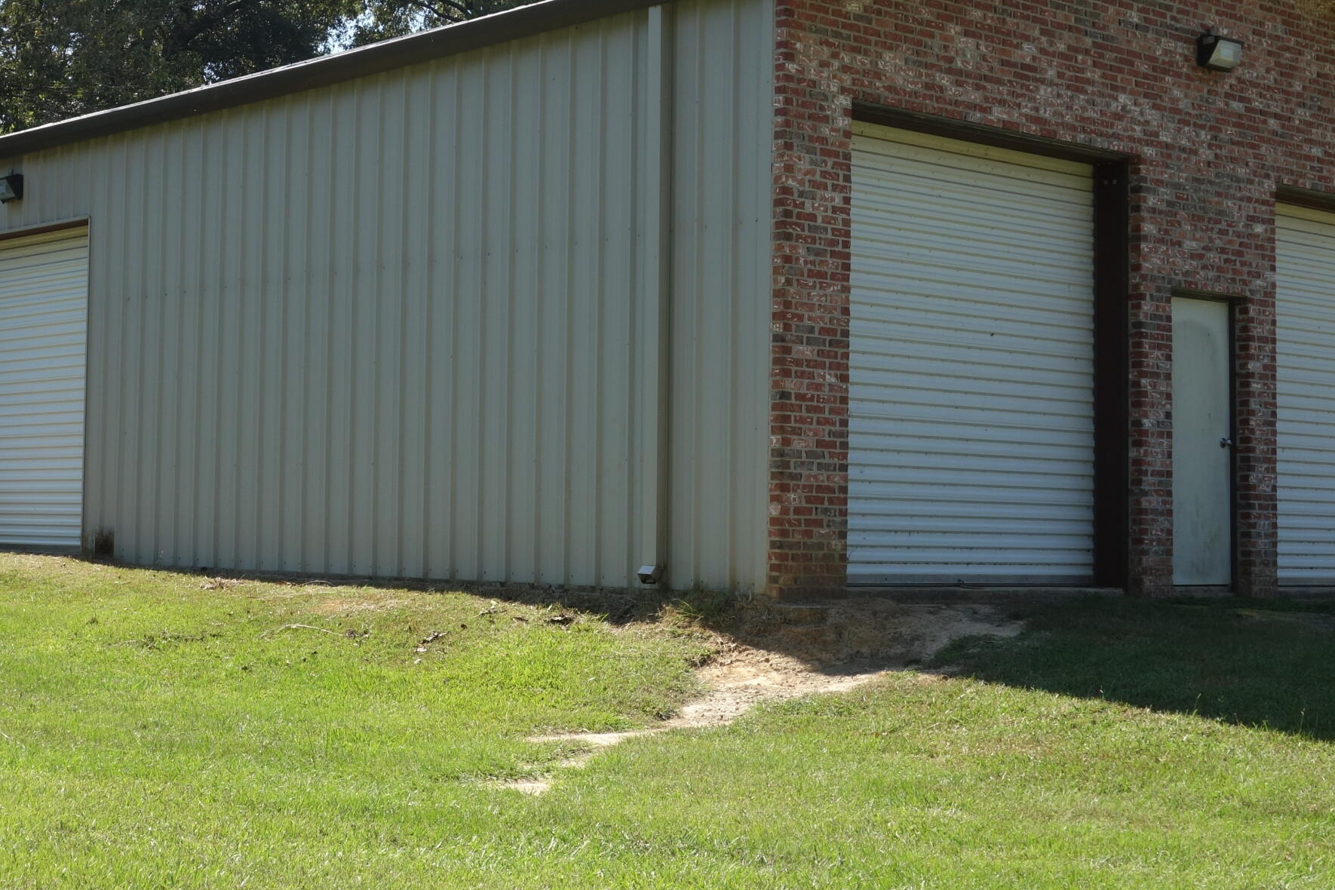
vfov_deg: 22.2
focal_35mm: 61
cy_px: 355
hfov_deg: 32.5
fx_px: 2262
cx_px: 420
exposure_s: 1/250
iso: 125
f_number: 5.6
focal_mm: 13.25
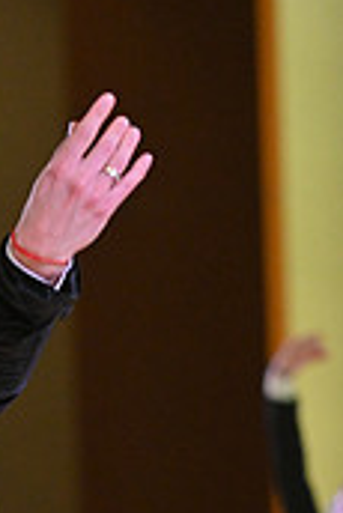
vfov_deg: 3.3
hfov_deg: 2.2
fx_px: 8885
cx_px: -183
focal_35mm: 623
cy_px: 835
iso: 3200
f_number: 5
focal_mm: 185
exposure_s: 1/400
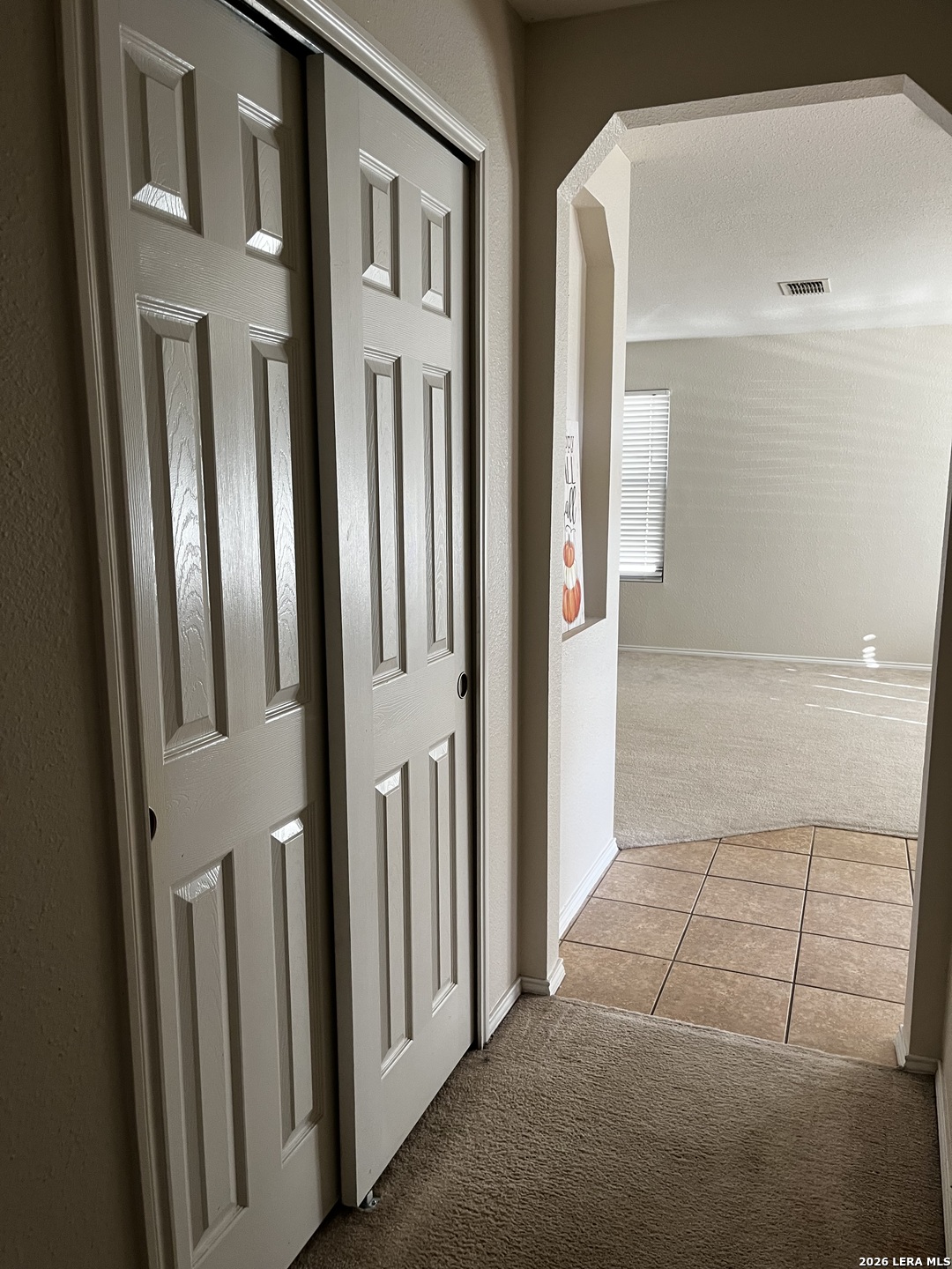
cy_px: 634
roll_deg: +0.5
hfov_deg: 53.1
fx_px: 953
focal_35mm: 26
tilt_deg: -8.8
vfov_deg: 67.3
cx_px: 476
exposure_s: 1/60
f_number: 1.6
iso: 125
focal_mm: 5.1
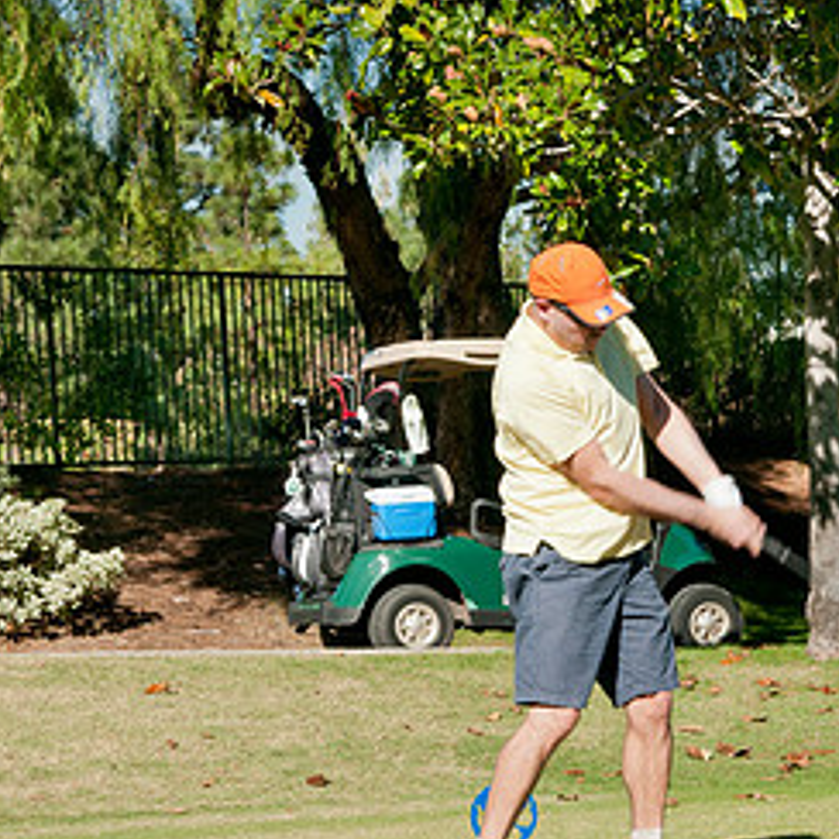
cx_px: 877
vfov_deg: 15.1
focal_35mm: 115
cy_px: 576
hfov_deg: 14.9
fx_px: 3153
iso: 200
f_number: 7.1
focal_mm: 38
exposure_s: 1/200
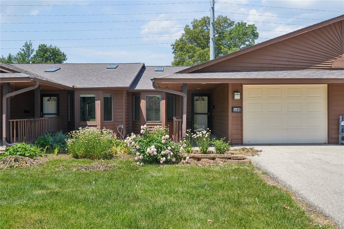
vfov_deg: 43.6
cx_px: 172
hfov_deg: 61.9
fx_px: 287
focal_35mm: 30
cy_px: 114
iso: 400
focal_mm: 30
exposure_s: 1/400
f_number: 10
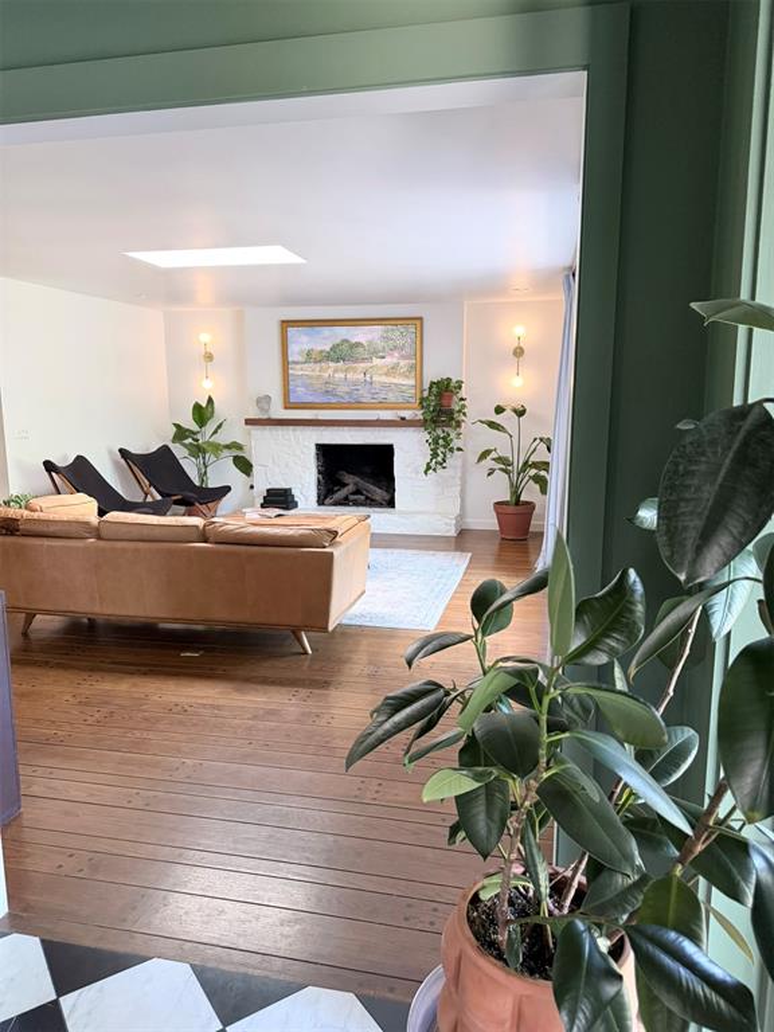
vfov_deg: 71.6
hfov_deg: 56.8
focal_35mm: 24
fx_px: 716
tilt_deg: -9.7
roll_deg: +0.6
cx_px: 387
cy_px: 516
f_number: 1.78
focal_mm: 6.76
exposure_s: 1/60
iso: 400
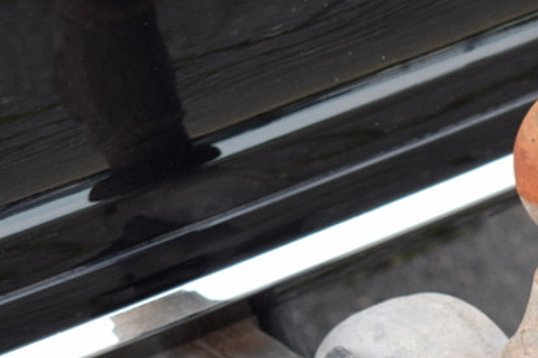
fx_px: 3645
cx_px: 360
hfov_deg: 8.4
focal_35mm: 244
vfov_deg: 5.6
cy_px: 252
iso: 400
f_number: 5.6
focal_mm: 48
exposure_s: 1/125
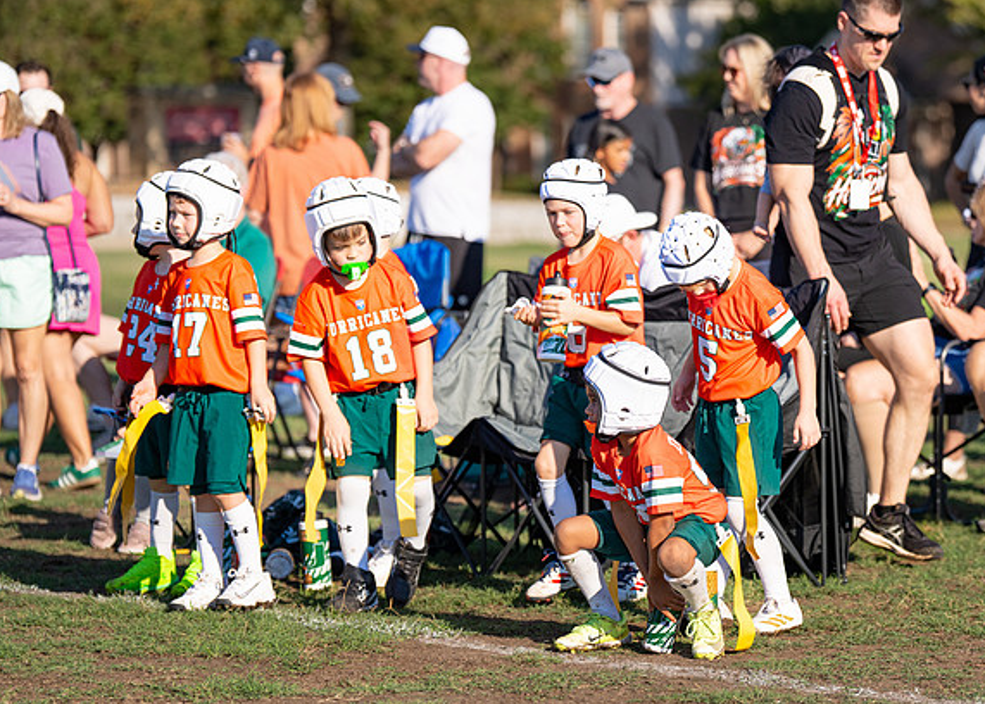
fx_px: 4588
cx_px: 619
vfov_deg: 8.8
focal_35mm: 164
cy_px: 405
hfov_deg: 12.2
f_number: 2.8
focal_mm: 127
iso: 250
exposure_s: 1/5000
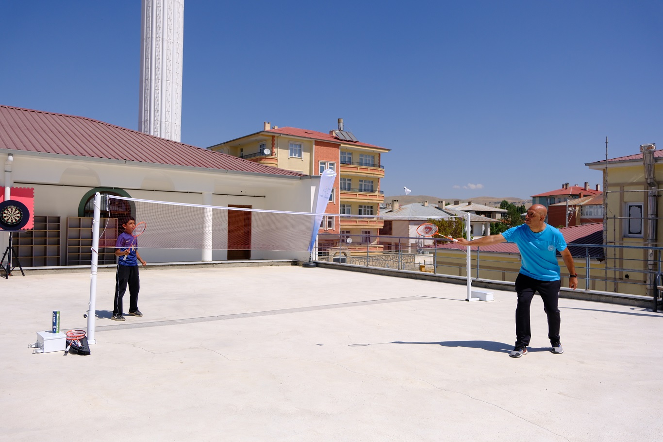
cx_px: 332
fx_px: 479
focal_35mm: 26
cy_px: 221
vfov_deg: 49.5
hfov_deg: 69.4
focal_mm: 17.1
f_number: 4
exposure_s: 1/3200
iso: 250
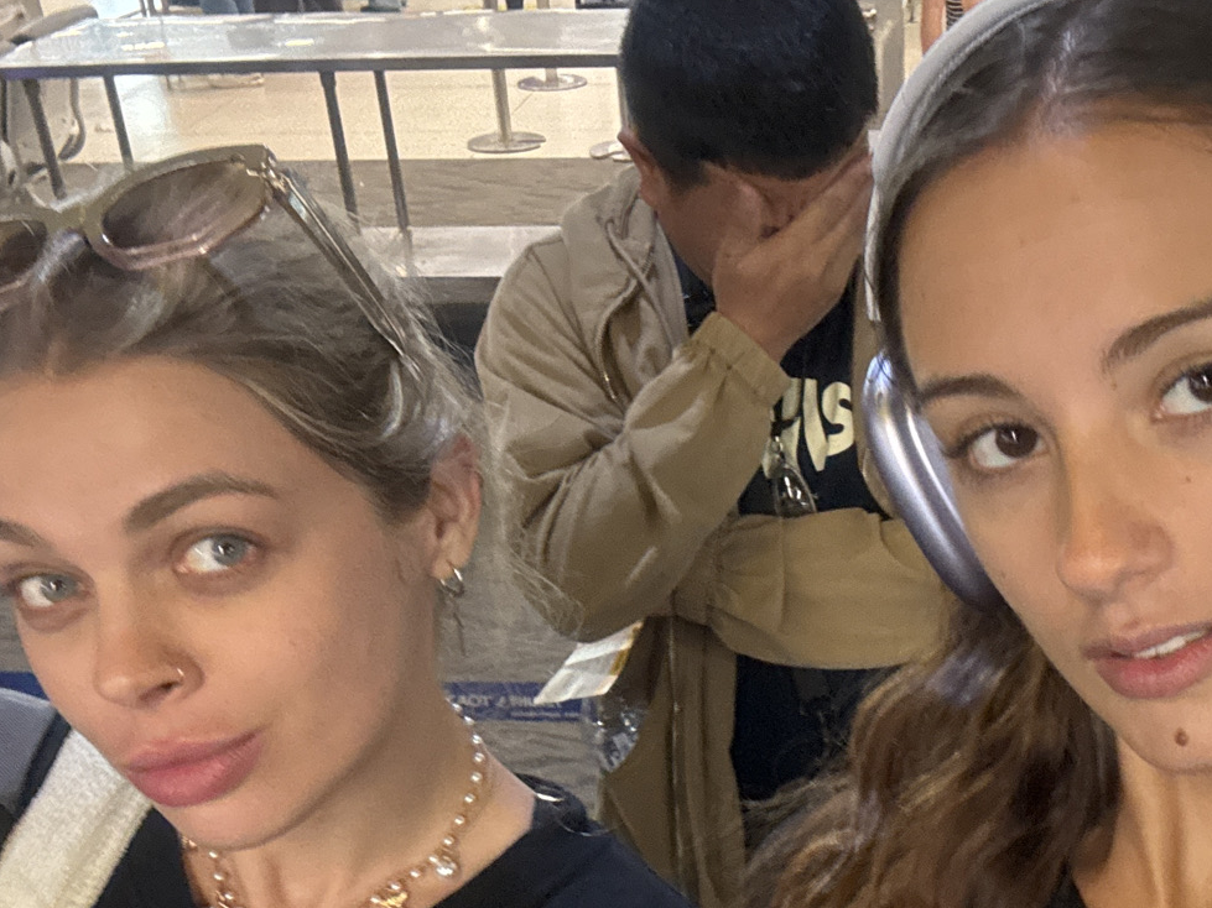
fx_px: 1645
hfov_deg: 39.9
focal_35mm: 47
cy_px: 787
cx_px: 811
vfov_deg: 29.8
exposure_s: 1/33
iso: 320
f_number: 1.9
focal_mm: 2.69
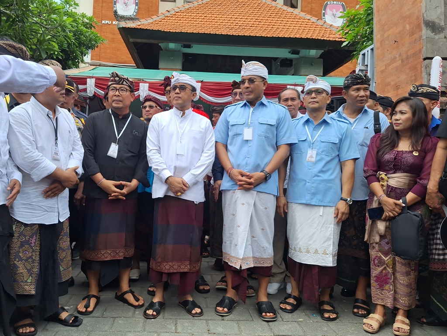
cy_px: 168
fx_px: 297
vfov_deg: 58.9
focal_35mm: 23
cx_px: 224
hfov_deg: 73.9
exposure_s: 1/1250
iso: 40
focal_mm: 5.54
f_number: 1.8
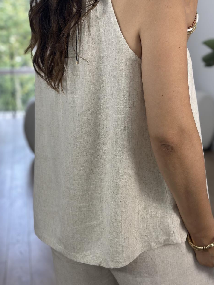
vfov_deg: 31.2
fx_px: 511
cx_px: 86
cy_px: 127
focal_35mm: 62
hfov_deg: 23.6
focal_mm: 6.86
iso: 80
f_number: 1.78
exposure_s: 1/237
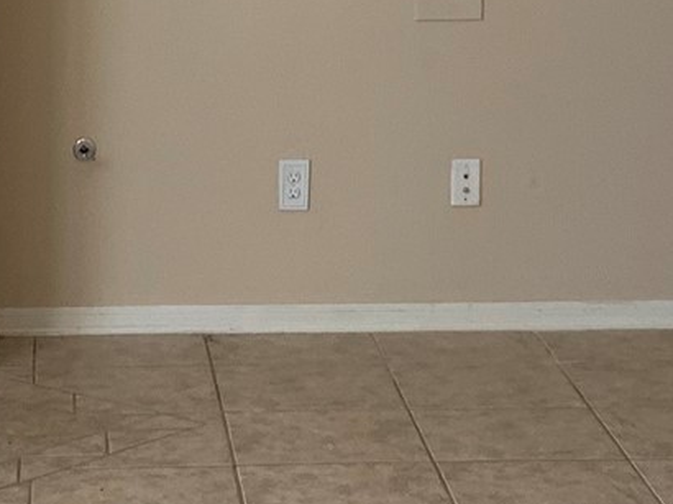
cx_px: 453
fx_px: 2817
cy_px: -233
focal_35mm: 145
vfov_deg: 9.9
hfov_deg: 13.6
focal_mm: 3
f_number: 1.8
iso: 16
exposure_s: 1/159
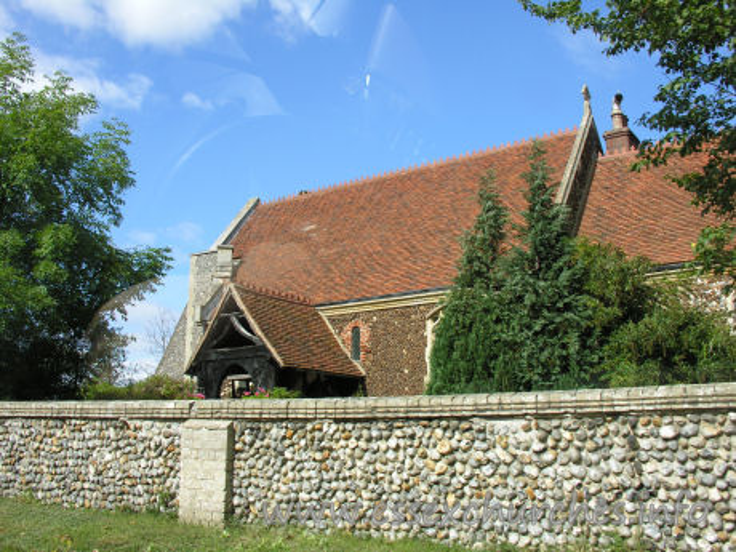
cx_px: 368
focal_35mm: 35
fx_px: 744
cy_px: 276
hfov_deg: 52.6
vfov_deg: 40.7
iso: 50
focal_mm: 8.9
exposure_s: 1/158
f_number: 5
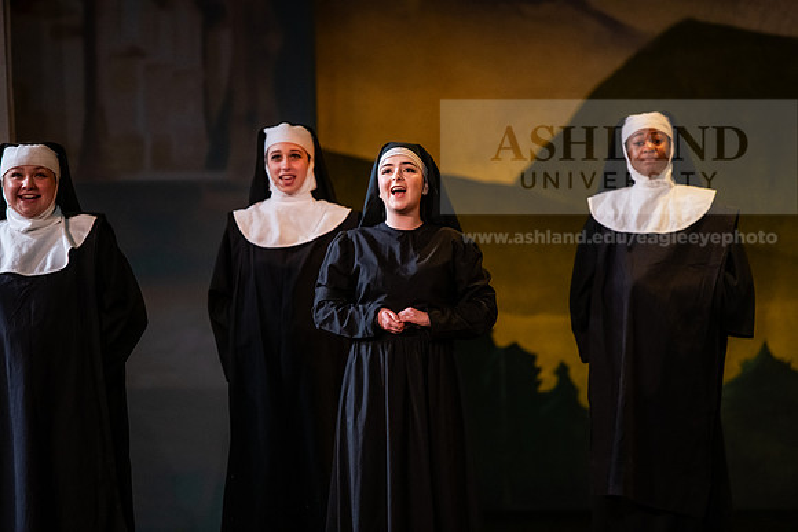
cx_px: 399
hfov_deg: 11.1
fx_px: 4102
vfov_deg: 7.4
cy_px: 266
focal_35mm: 185
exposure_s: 1/200
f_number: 3.2
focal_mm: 185
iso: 4000
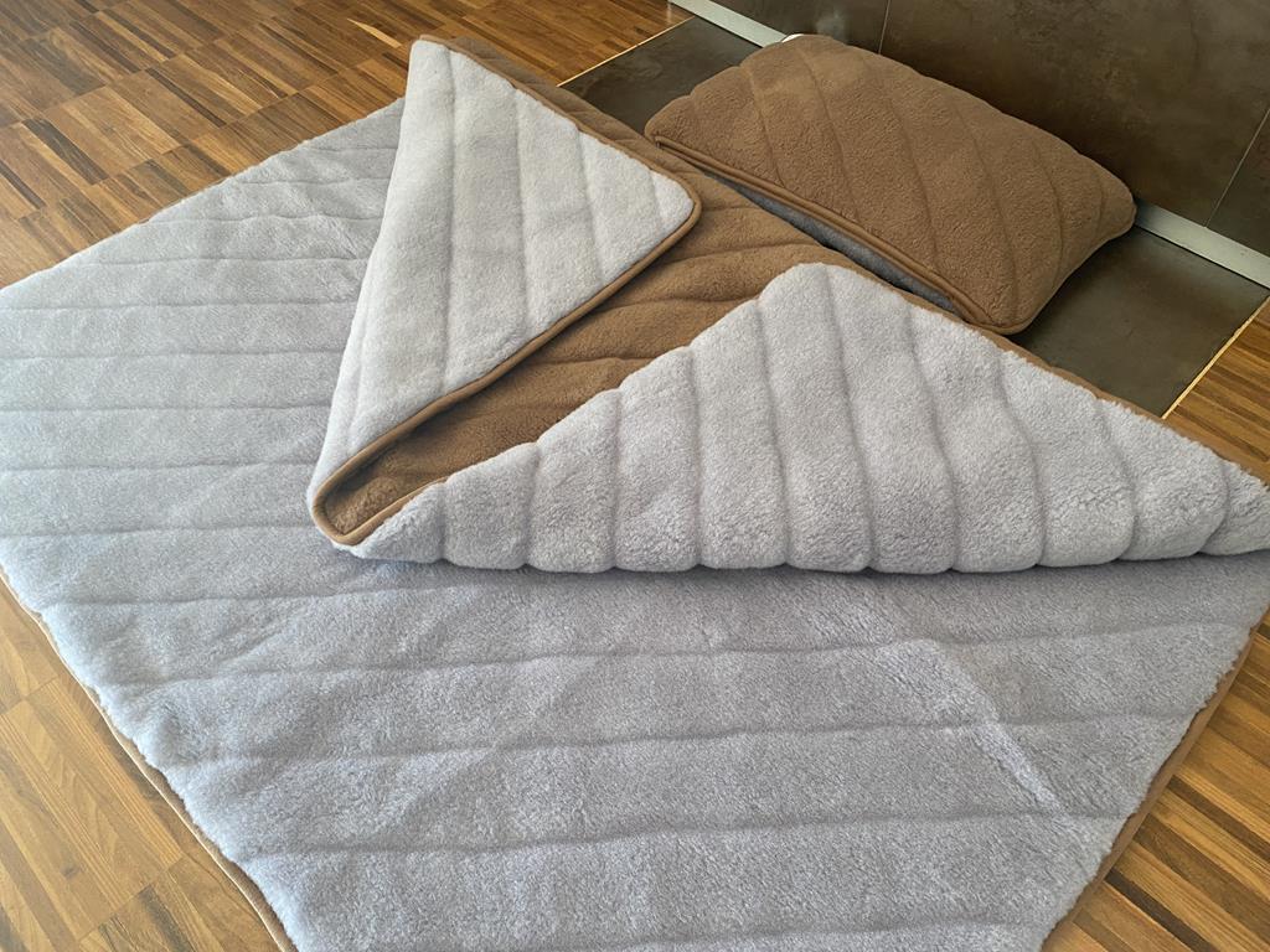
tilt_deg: -50.8
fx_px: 954
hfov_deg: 67.3
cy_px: 476
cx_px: 635
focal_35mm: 26
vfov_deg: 53.1
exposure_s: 1/60
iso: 125
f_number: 1.8
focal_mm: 4.25
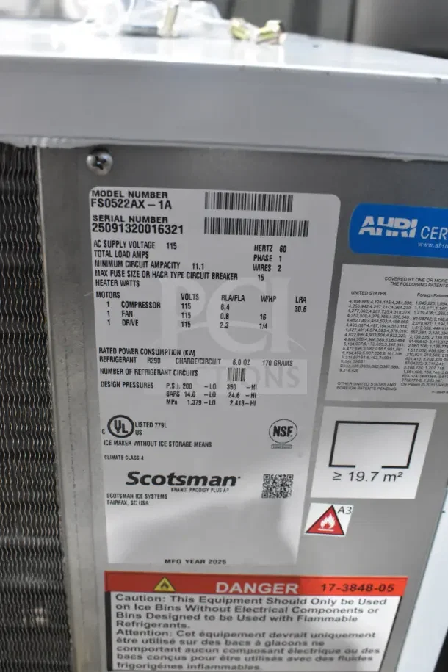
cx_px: 224
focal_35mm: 36
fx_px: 672
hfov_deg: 36.9
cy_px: 336
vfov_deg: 53.1
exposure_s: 1/160
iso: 6400
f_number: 6.3
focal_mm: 24
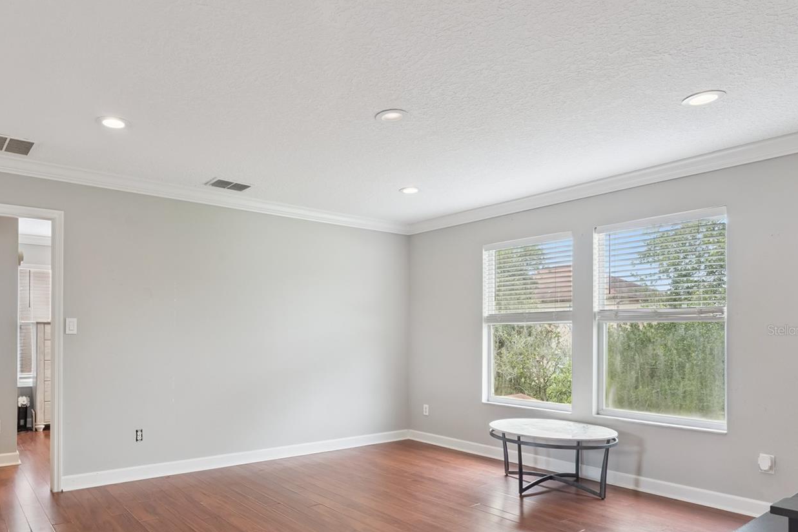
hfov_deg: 74.6
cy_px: 330
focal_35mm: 23
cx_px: 309
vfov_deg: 54.2
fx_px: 513
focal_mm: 17.9
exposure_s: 1/60
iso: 800
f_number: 10
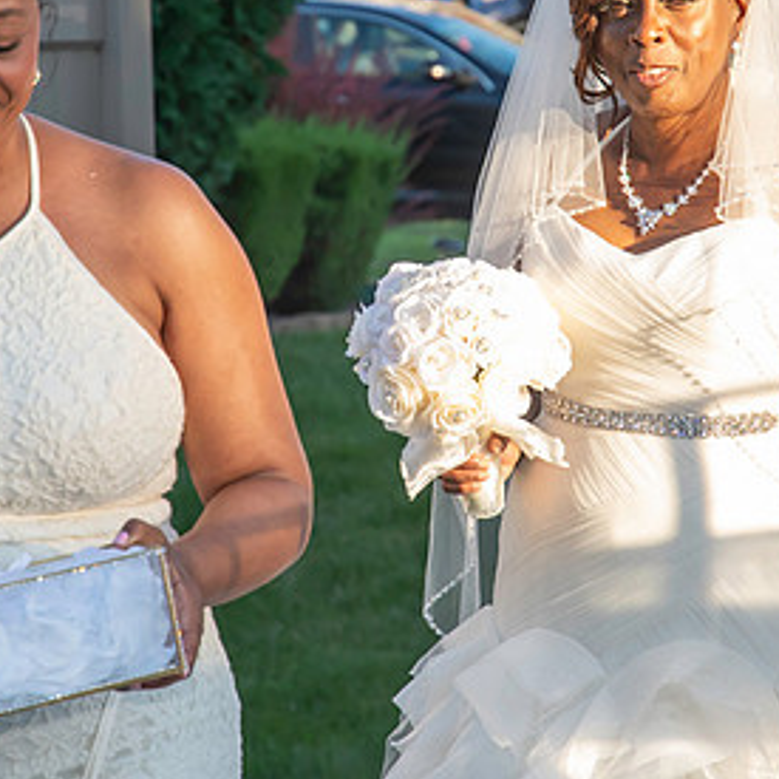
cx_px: 428
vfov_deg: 6.3
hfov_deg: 6.3
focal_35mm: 279
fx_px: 7103
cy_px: 273
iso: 400
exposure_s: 1/250
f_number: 5.6
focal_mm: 80
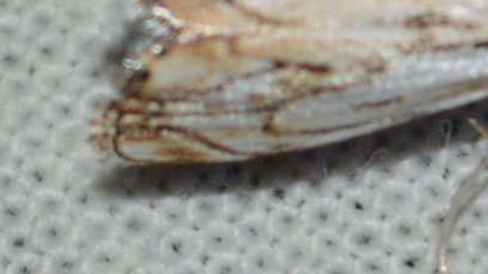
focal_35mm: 204
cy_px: 24
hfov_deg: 10.5
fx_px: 2642
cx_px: 432
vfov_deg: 5.9
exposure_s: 1/60
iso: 500
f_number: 5.6
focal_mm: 55
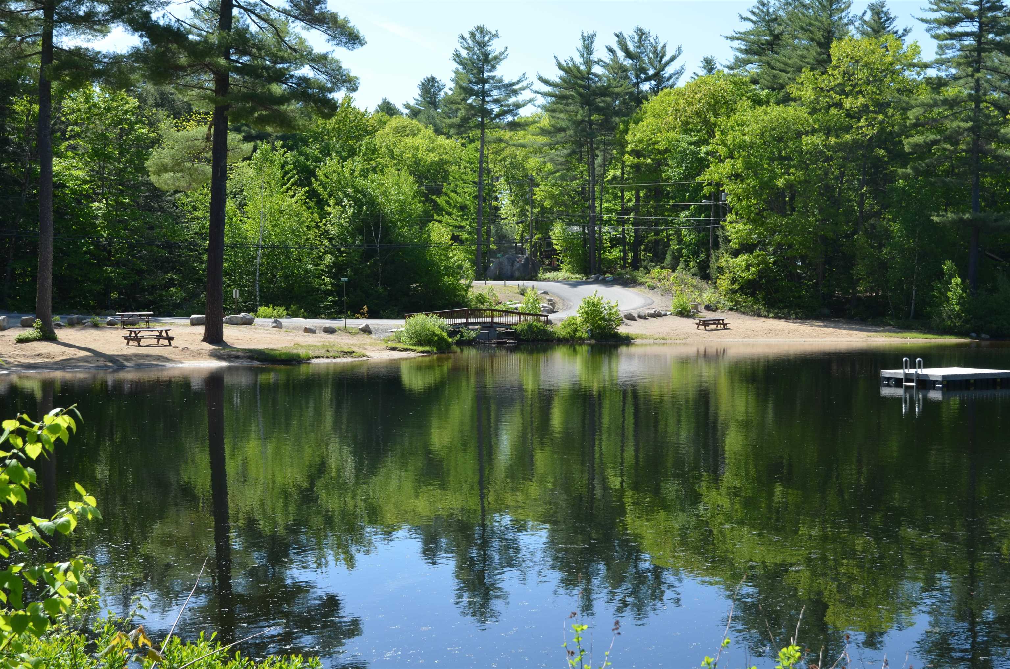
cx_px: 505
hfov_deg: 43.7
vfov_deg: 29.7
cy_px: 334
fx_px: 1260
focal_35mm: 45
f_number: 8
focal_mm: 30
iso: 160
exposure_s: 1/250
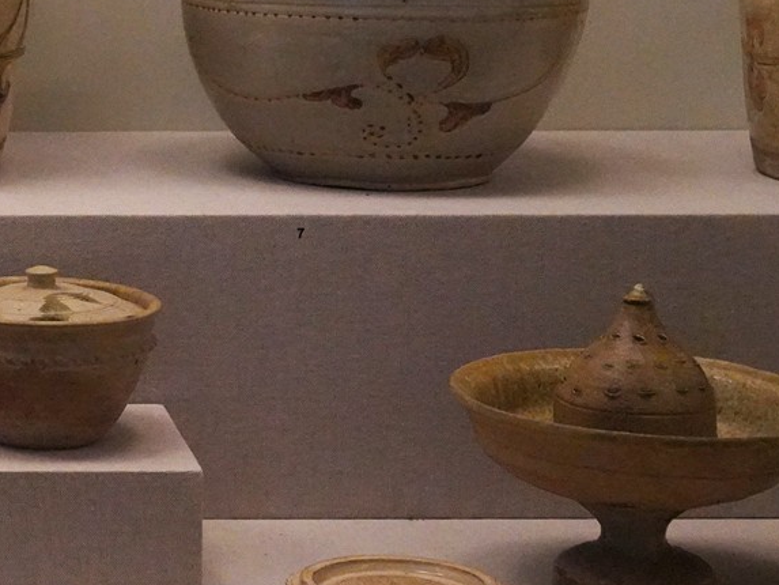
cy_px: -41
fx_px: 3174
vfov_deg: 10.4
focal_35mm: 141
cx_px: -258
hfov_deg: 13.4
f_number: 5.6
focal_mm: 42
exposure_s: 1/100
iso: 8000
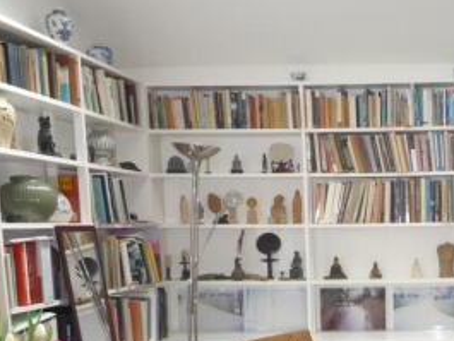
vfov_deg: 25.3
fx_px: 722
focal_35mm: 55
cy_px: 340
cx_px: 415
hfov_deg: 33.0
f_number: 2.8
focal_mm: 4.4
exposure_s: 1/30
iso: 100
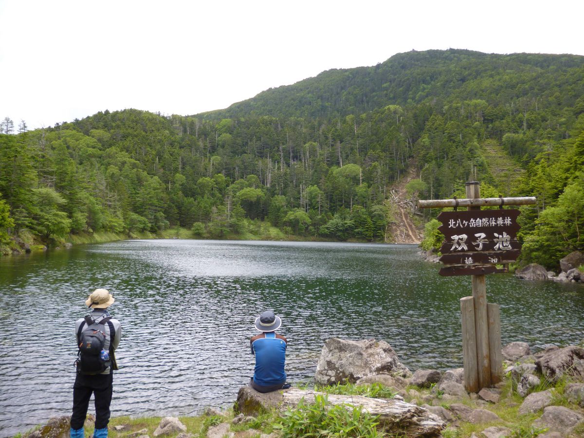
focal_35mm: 28
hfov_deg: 63.4
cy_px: 219
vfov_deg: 49.7
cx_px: 292
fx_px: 472
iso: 100
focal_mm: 5
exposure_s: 1/320
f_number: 3.1
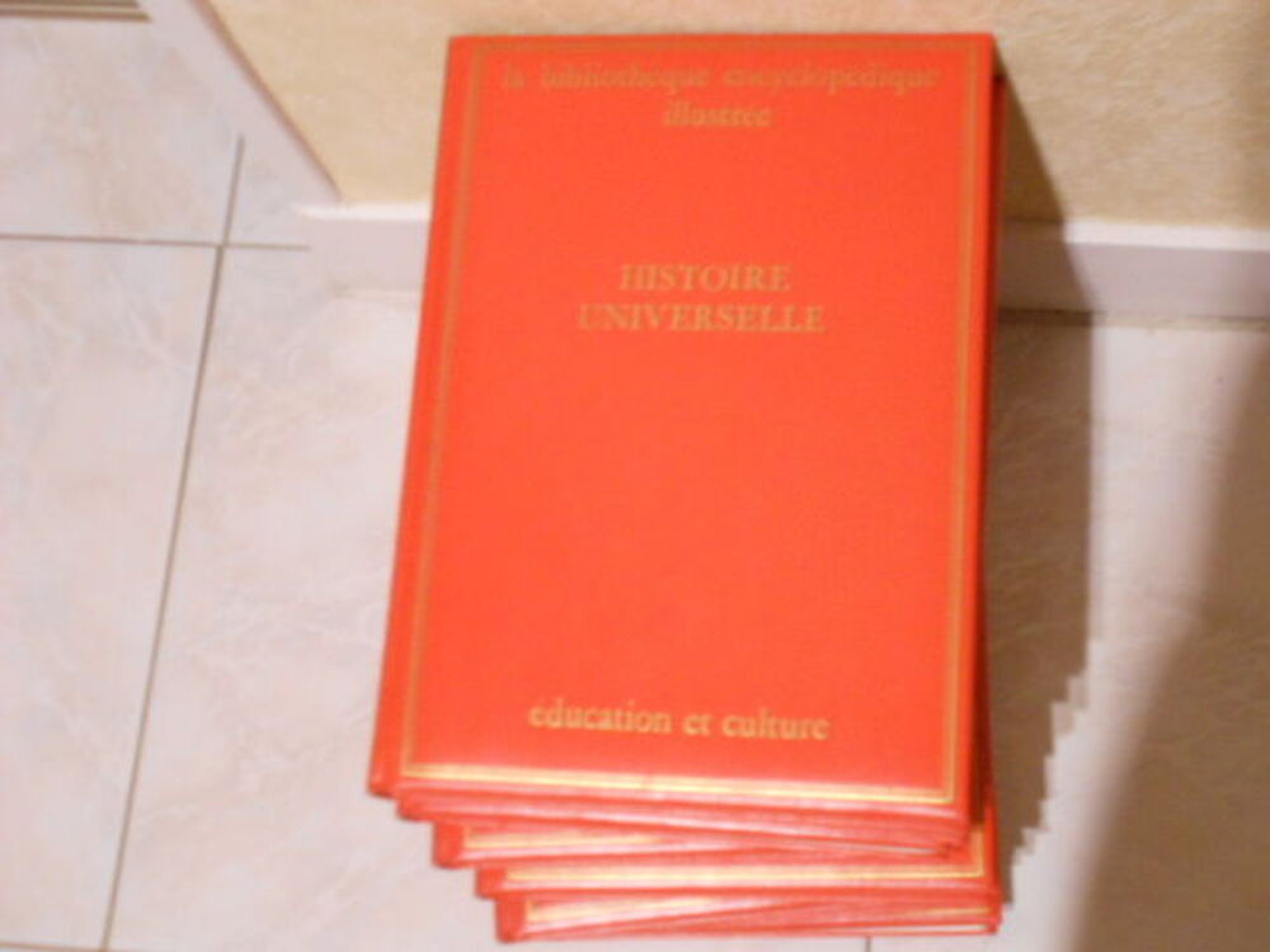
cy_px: 476
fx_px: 2055
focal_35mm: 56
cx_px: 635
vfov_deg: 26.1
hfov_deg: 34.3
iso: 400
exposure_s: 1/4
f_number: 4.9
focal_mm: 10.3
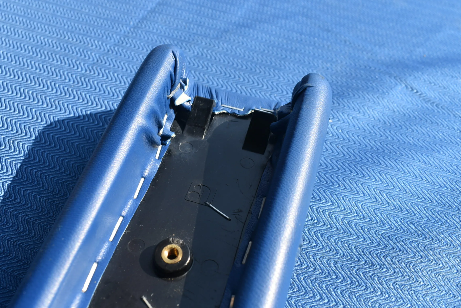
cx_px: 217
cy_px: 166
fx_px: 474
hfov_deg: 51.8
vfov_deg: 36.0
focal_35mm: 37
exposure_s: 1/160
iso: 100
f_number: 8
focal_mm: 22
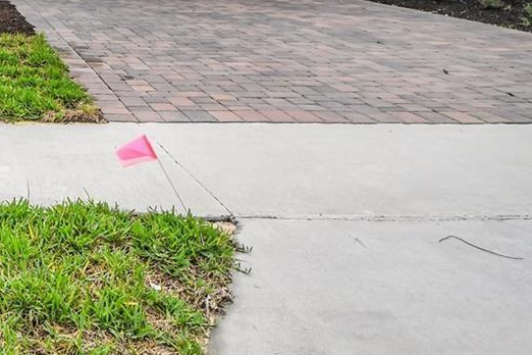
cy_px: -85
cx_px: -88
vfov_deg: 25.8
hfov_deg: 35.0
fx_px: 680
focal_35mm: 46
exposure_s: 1/100
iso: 100
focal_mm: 10
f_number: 7.1
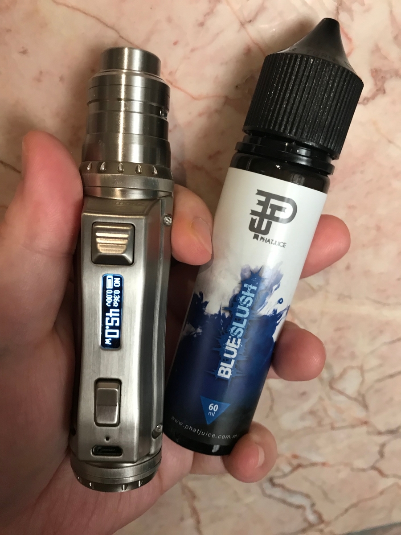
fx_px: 432
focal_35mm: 28
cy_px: 268
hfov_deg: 49.7
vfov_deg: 63.4
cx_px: 200
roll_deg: +6.8
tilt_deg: -35.0
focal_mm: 3.99
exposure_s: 1/17
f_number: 1.8
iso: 64
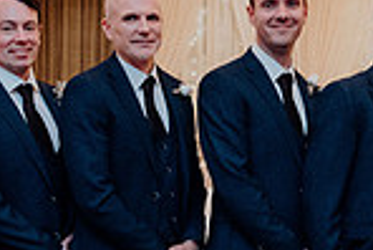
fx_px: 1296
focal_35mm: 125
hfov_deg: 16.1
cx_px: 363
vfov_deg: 10.9
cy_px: 216
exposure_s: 1/160
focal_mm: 32
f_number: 3.5
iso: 3200
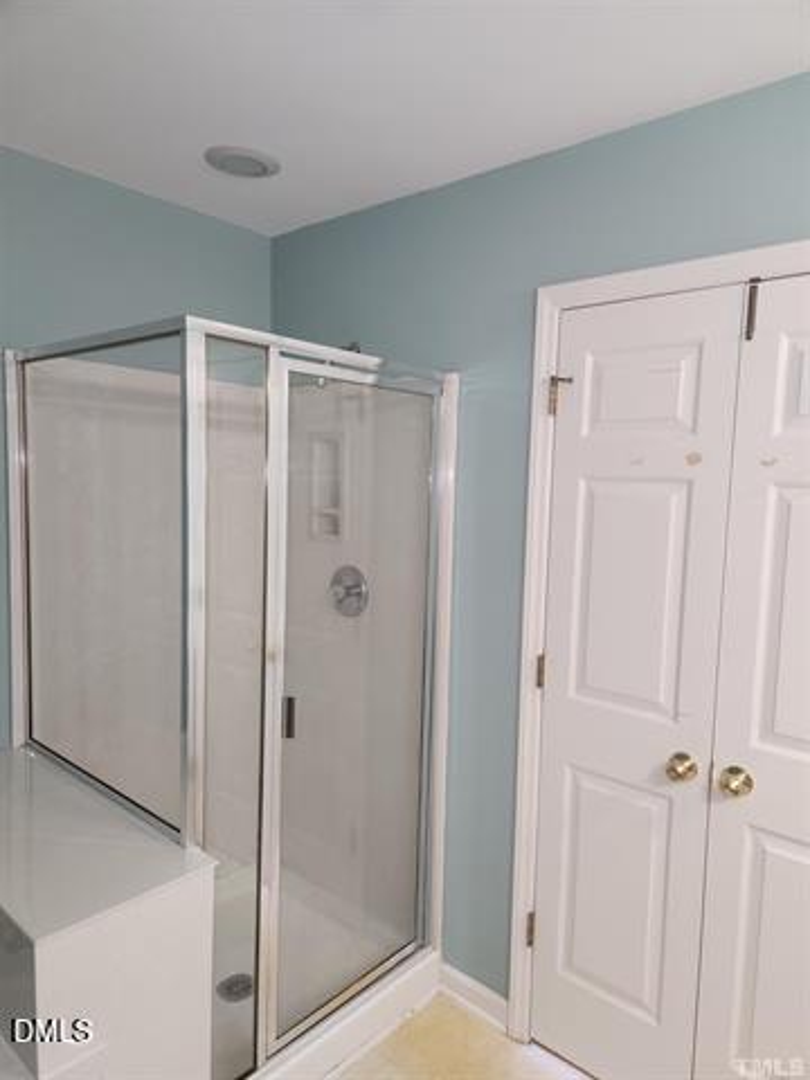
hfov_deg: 58.9
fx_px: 718
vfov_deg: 73.9
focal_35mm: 23
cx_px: 405
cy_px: 540
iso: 100
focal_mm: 5.4
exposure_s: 1/60
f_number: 1.8
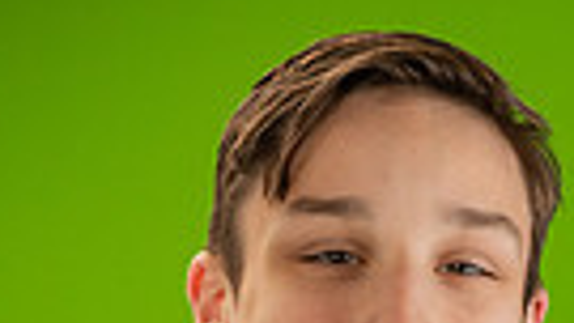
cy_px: 841
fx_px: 3456
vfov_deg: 5.2
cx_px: 385
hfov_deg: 9.5
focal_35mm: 227
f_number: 20
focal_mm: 42
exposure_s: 1/60
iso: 800
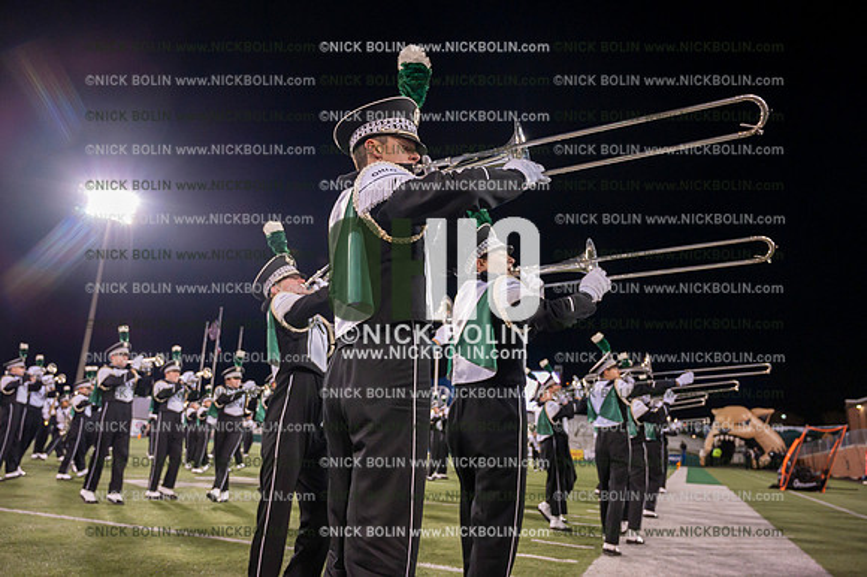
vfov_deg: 50.4
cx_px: 434
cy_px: 288
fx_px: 614
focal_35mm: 26
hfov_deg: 70.5
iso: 3200
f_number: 4
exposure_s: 1/640
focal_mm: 25.5
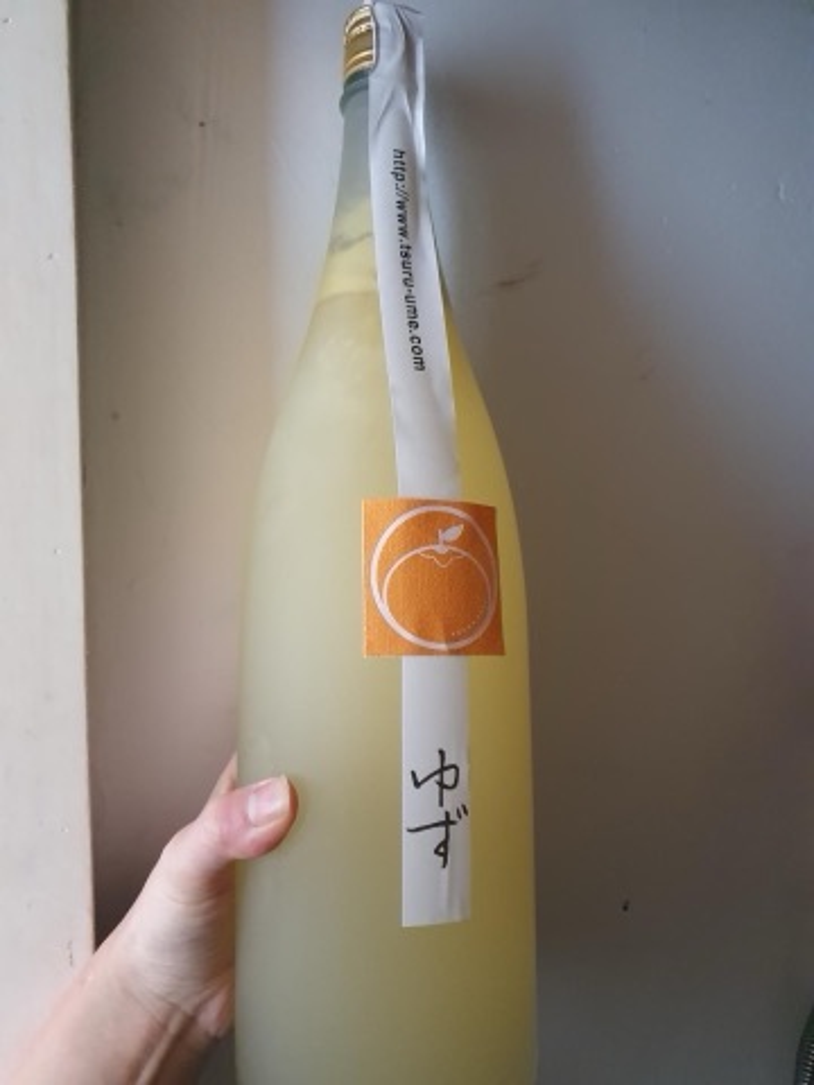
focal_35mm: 26
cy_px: 542
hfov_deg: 53.1
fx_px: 815
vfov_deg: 67.3
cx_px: 407
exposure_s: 1/40
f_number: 1.5
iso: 500
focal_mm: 4.32
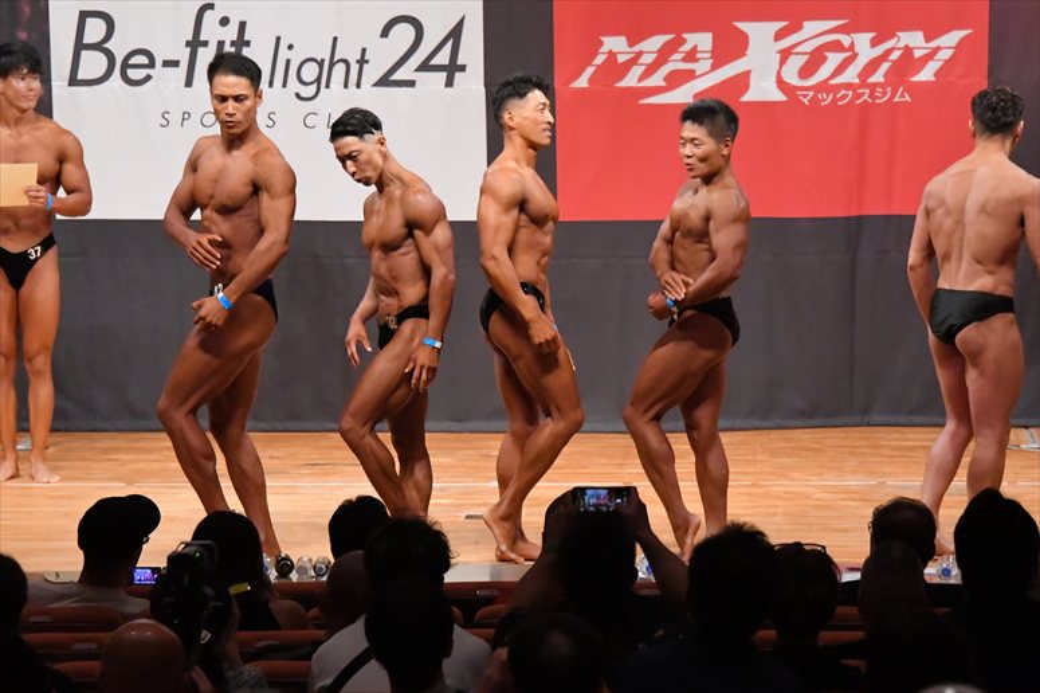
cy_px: 346
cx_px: 520
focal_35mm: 202
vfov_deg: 6.8
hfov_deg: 10.2
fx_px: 5833
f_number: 5.6
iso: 10000
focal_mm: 135
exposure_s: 1/400
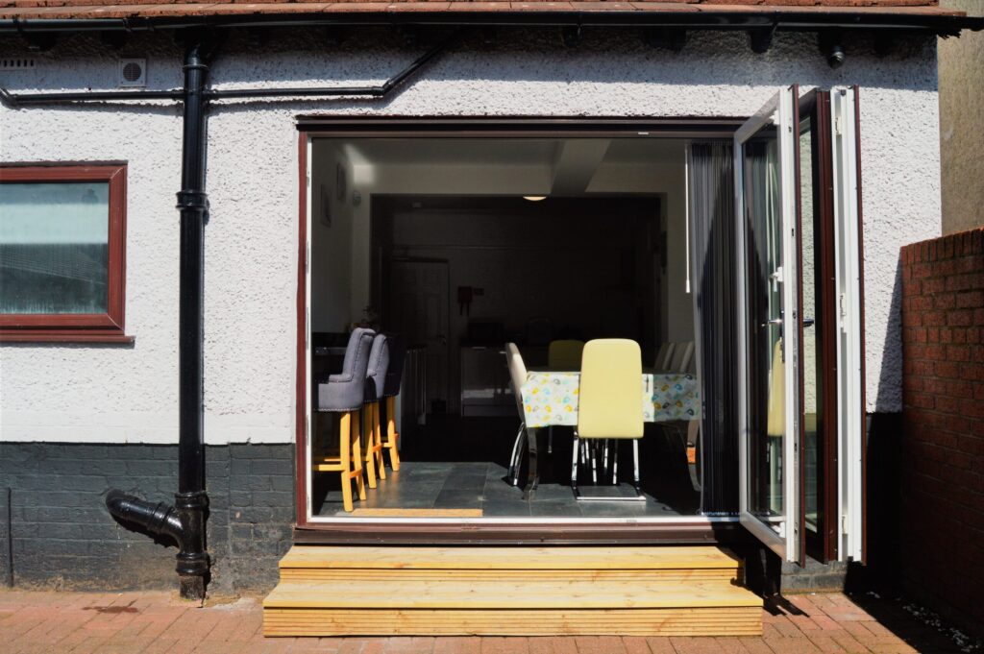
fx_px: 819
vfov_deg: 43.5
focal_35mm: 30
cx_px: 492
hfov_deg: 62.0
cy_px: 327
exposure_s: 1/500
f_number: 11
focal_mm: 20
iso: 220
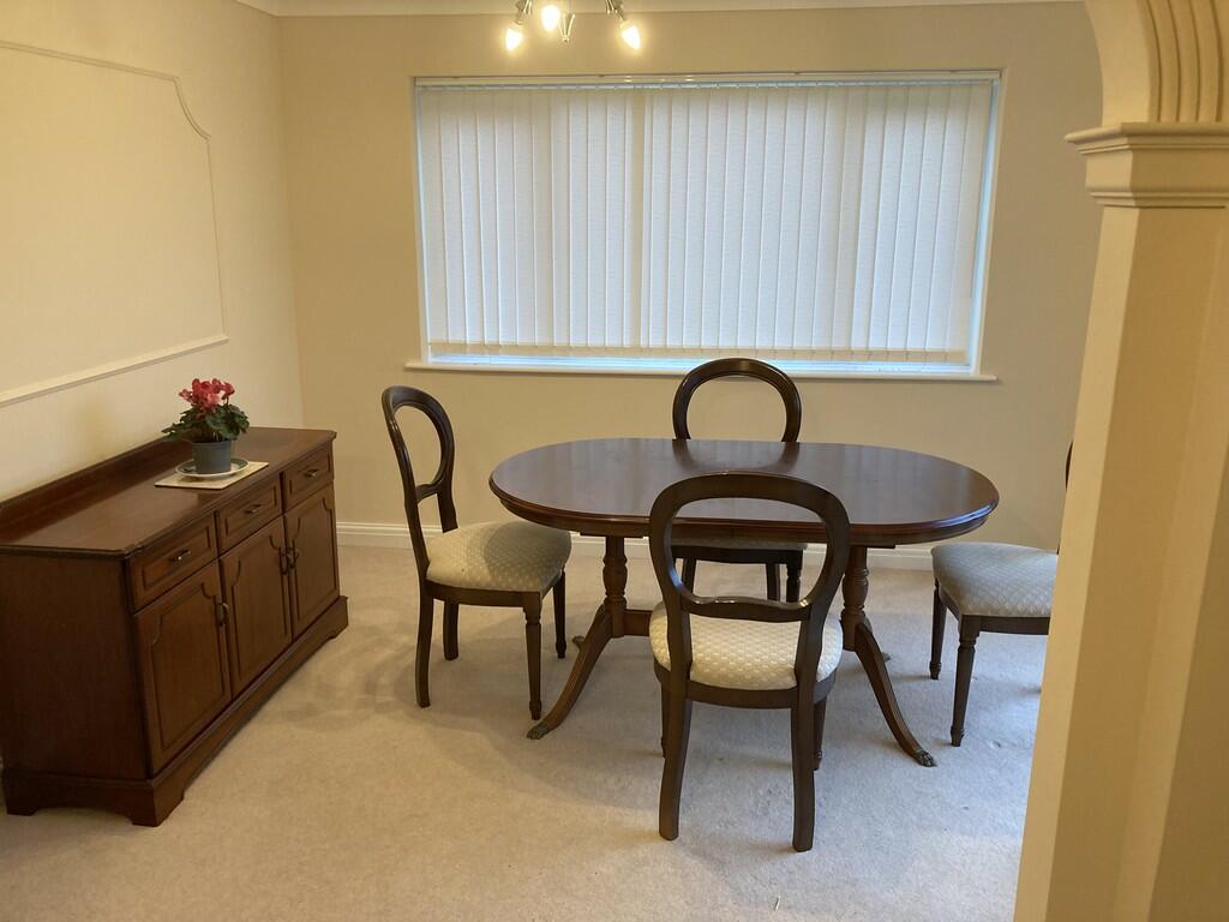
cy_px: 461
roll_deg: -0.4
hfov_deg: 63.4
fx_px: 994
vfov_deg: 49.7
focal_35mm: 28
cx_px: 614
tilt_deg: -12.7
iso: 125
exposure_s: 1/60
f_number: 1.8
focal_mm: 3.99
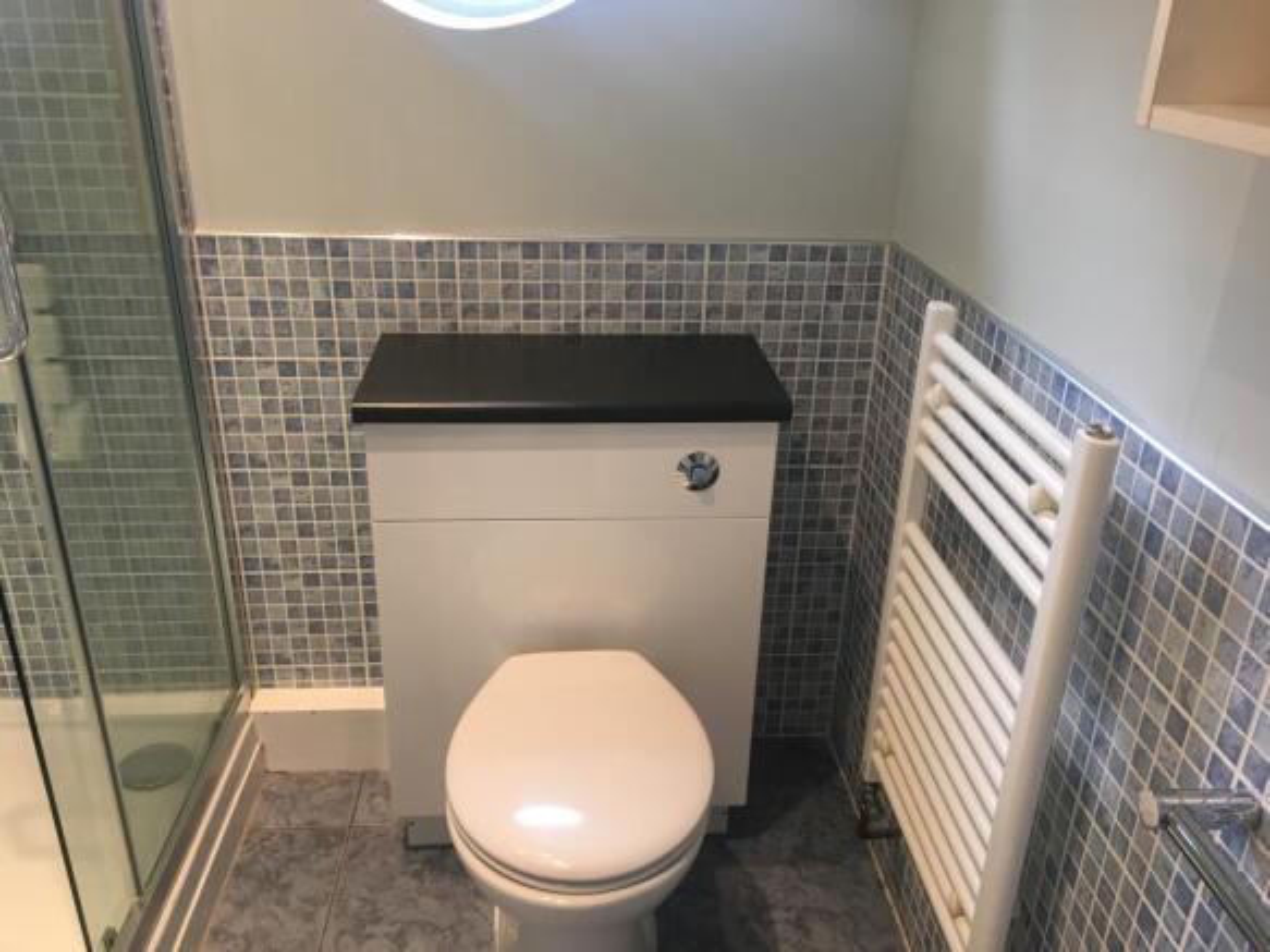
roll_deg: -2.3
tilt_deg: -23.6
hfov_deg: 61.7
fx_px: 1064
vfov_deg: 48.2
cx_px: 635
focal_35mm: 29
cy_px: 476
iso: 50
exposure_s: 1/33
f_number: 2.2
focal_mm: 4.15
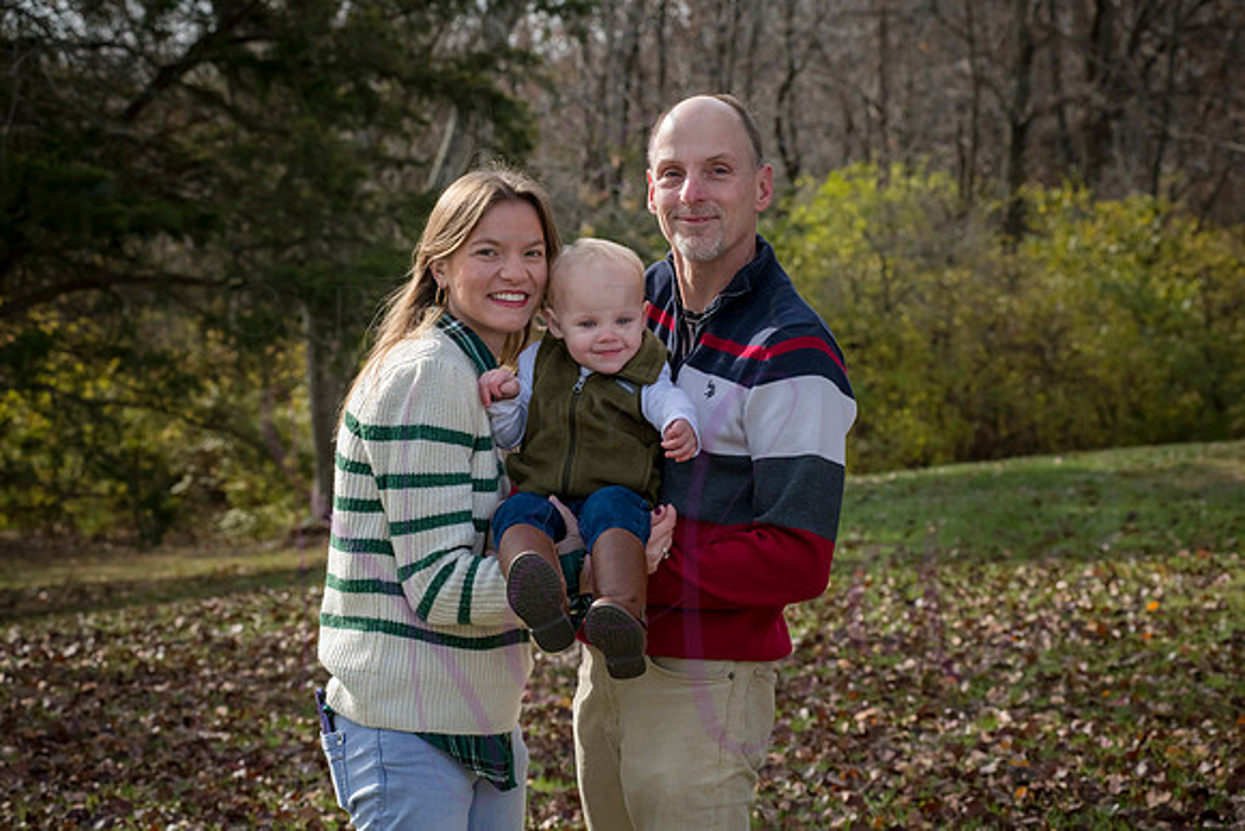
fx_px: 3182
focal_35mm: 92
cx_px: 622
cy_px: 416
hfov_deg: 22.1
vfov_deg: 14.9
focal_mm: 92
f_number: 7.1
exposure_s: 1/500
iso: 400
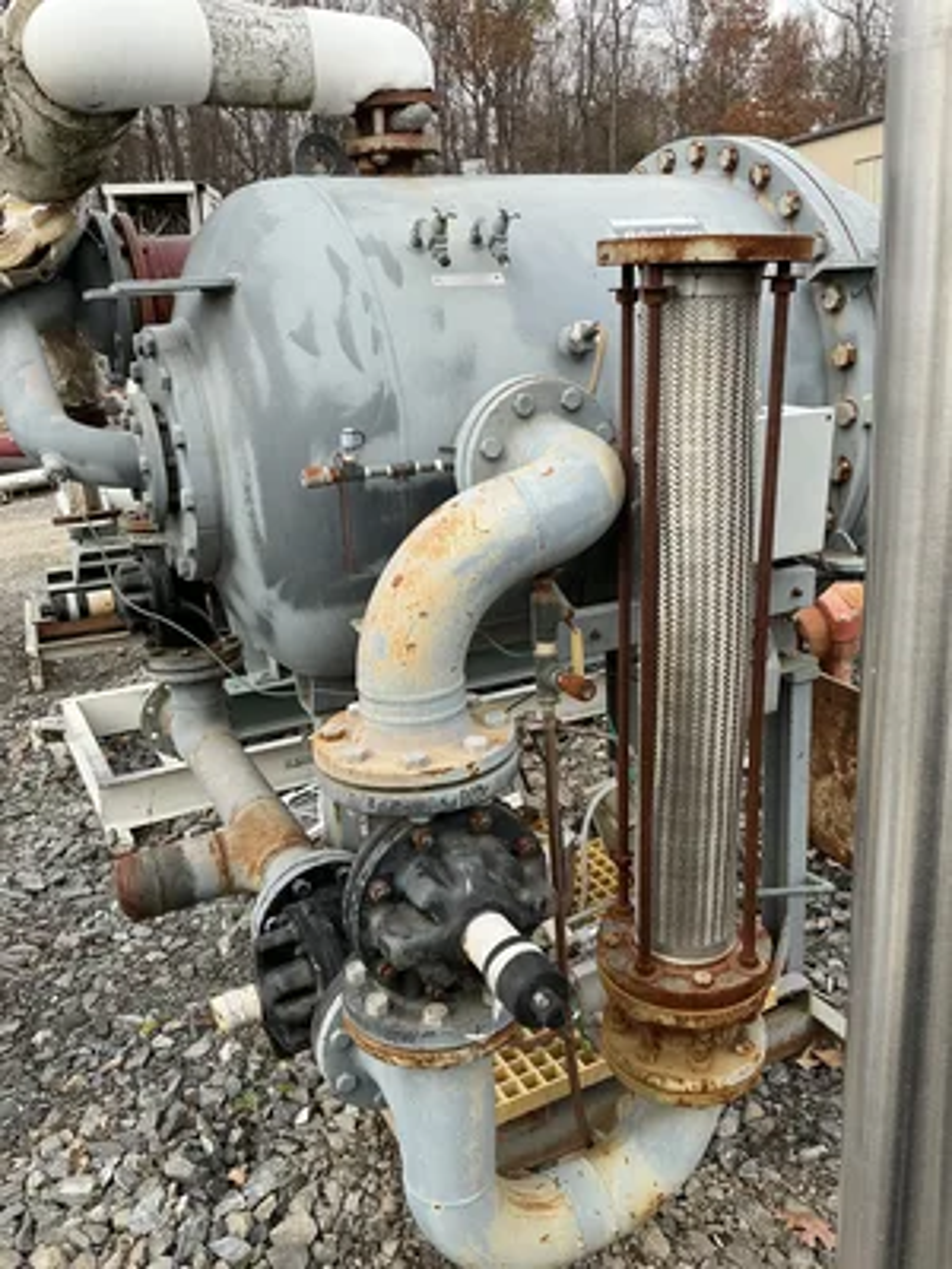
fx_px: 1027
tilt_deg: -16.0
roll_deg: +1.5
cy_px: 634
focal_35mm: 28
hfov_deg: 49.7
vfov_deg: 63.4
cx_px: 476
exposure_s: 1/556
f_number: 1.8
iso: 25
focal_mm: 3
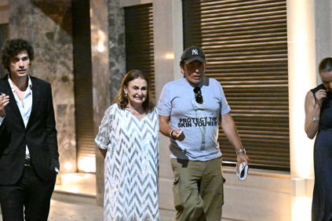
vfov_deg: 8.4
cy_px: 171
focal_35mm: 163
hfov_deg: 12.6
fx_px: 1503
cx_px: 84
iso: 40000
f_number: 2.8
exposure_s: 1/320
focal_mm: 100
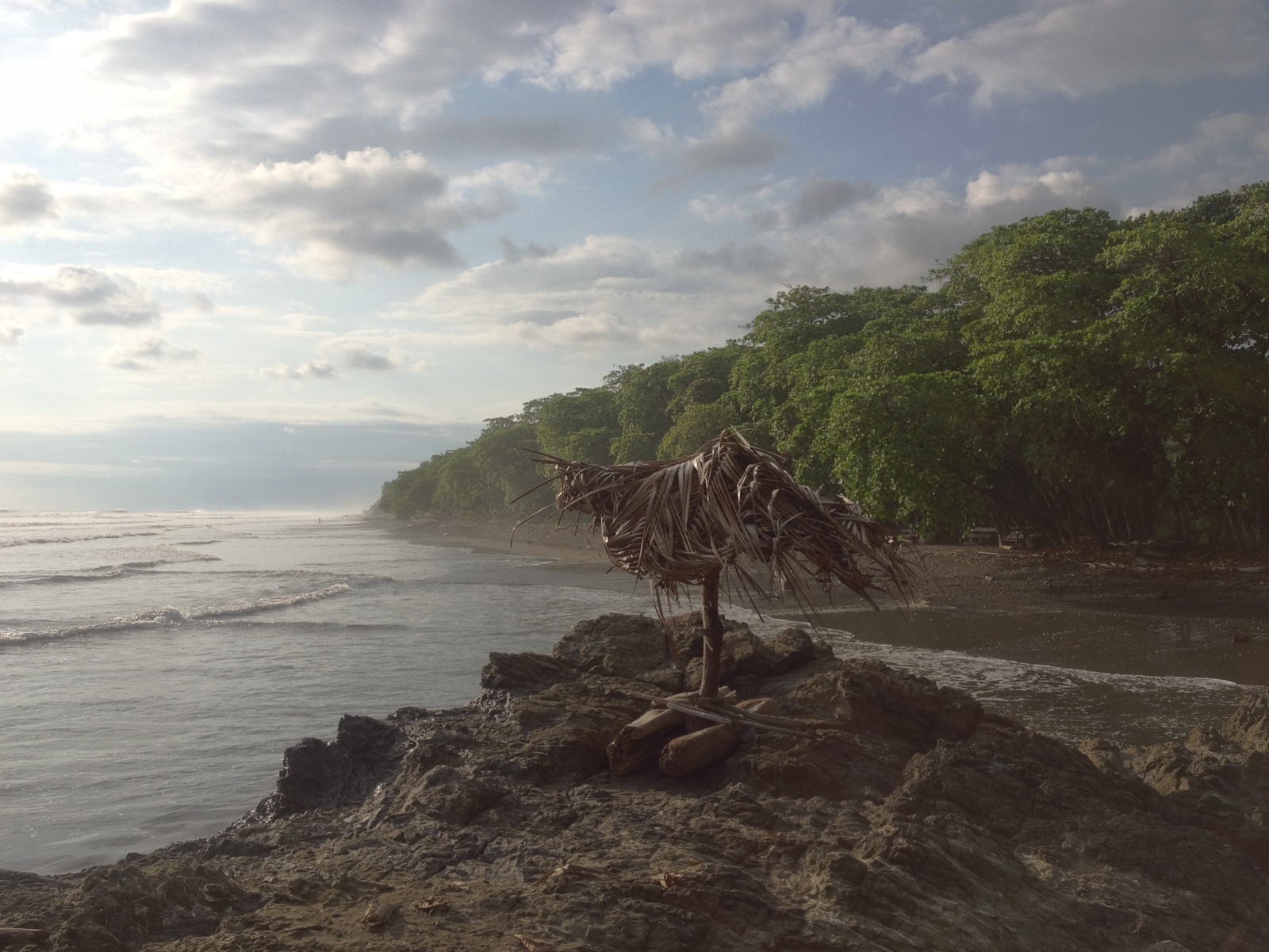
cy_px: 476
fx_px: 1283
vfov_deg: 40.7
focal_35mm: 35
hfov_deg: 52.6
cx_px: 634
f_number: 2.4
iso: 50
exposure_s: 1/1042
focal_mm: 4.28
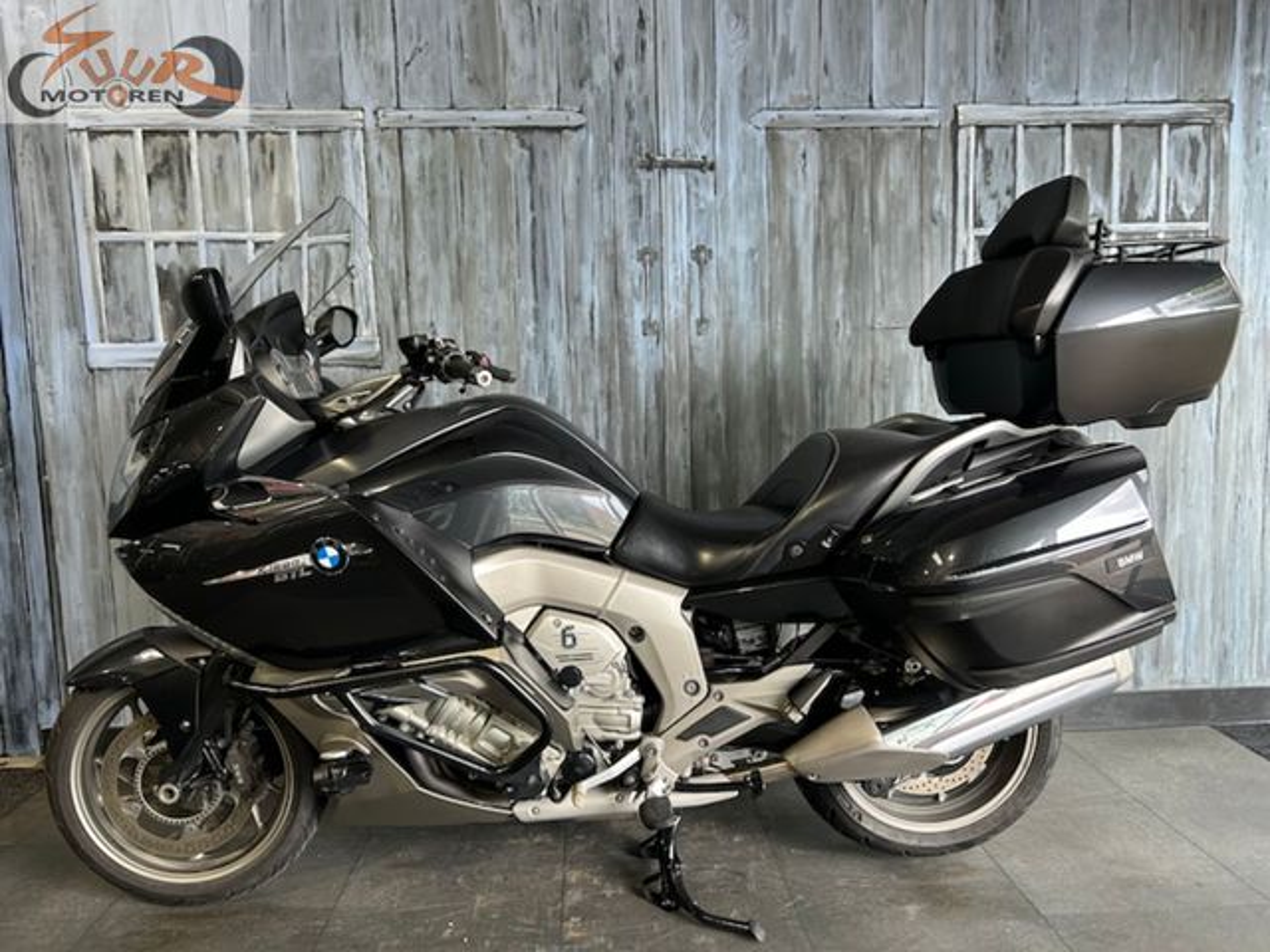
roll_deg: +1.0
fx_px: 954
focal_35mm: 26
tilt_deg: -6.1
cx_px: 635
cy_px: 476
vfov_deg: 53.1
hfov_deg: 67.3
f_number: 1.5
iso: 80
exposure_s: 1/121
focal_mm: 5.7
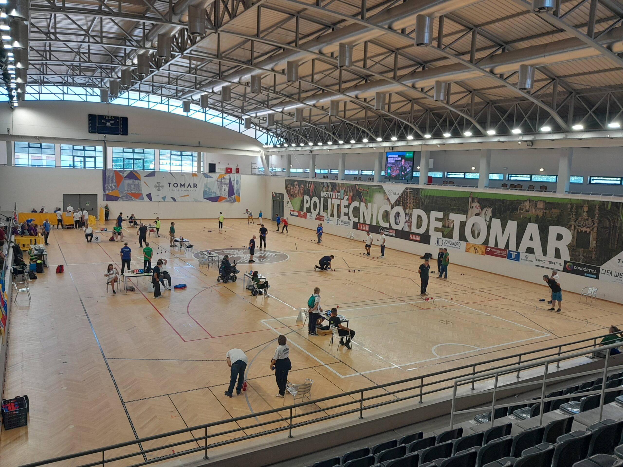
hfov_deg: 65.3
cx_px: 312
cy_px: 234
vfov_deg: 51.4
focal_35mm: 27
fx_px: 486
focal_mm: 4
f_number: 1.8
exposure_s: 1/50
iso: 50
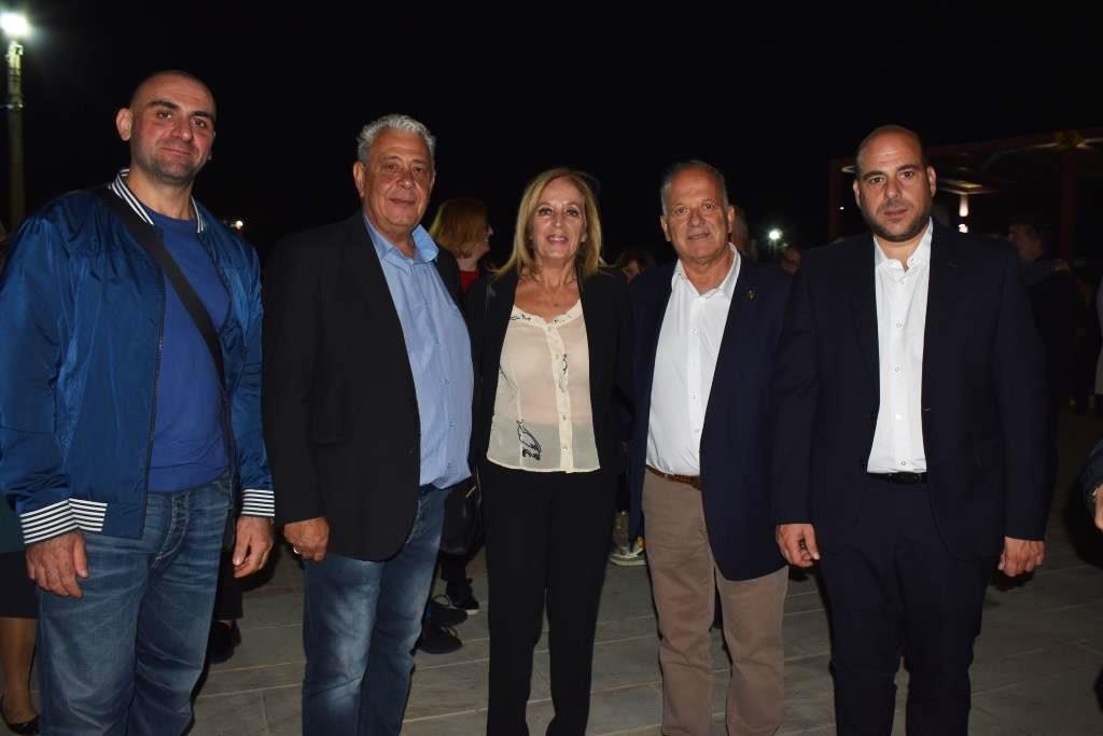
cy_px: 368
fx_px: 965
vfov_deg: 41.7
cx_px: 552
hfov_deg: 59.5
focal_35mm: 32
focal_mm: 21
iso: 280
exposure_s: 1/30
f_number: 5.6
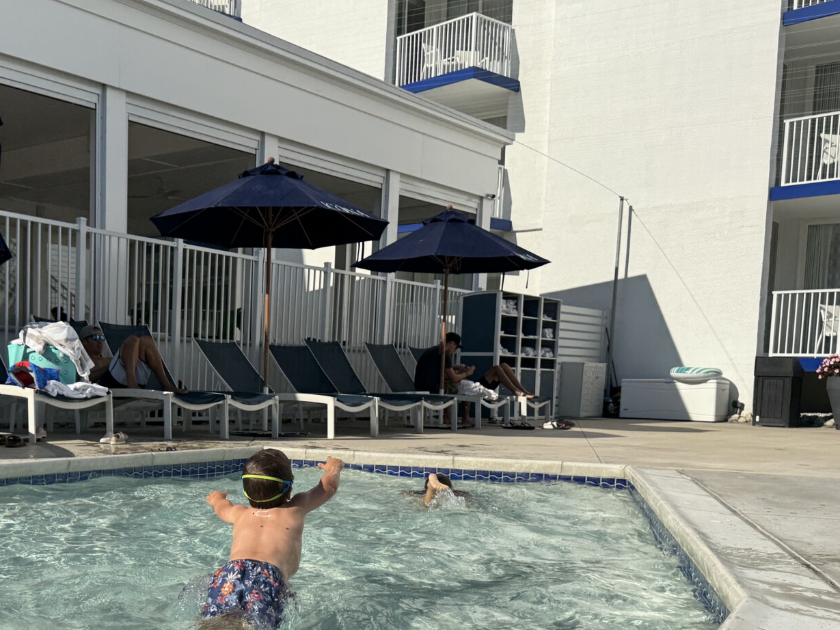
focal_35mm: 40
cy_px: 450
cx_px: 249
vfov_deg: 35.4
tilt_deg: -4.4
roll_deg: -1.8
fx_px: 971
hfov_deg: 45.7
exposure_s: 1/9009
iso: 80
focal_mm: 6.76
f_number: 1.78
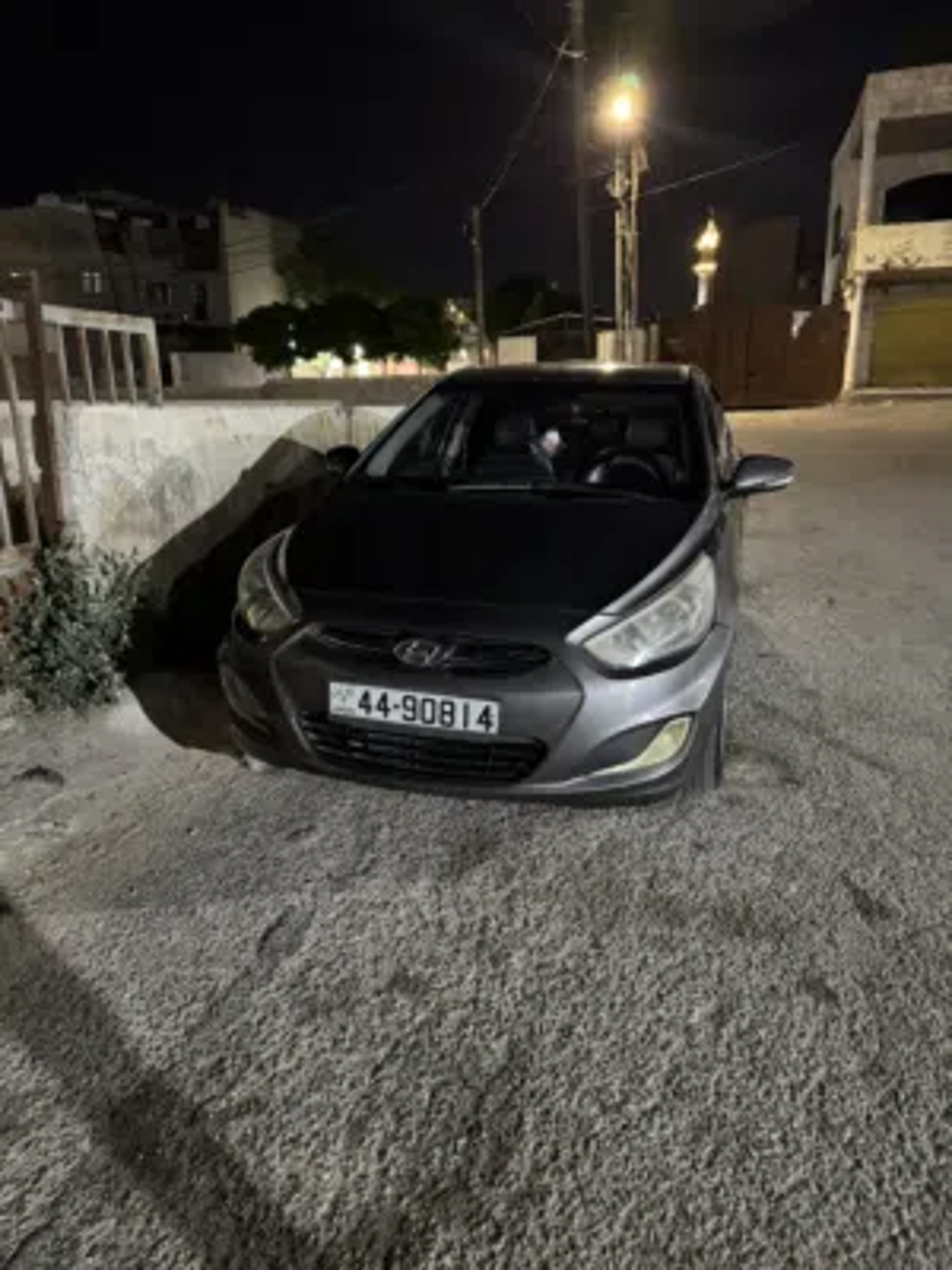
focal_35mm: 24
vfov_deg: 71.6
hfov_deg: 56.8
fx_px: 880
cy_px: 635
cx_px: 476
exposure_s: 1/25
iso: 1000
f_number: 1.78
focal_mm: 6.76
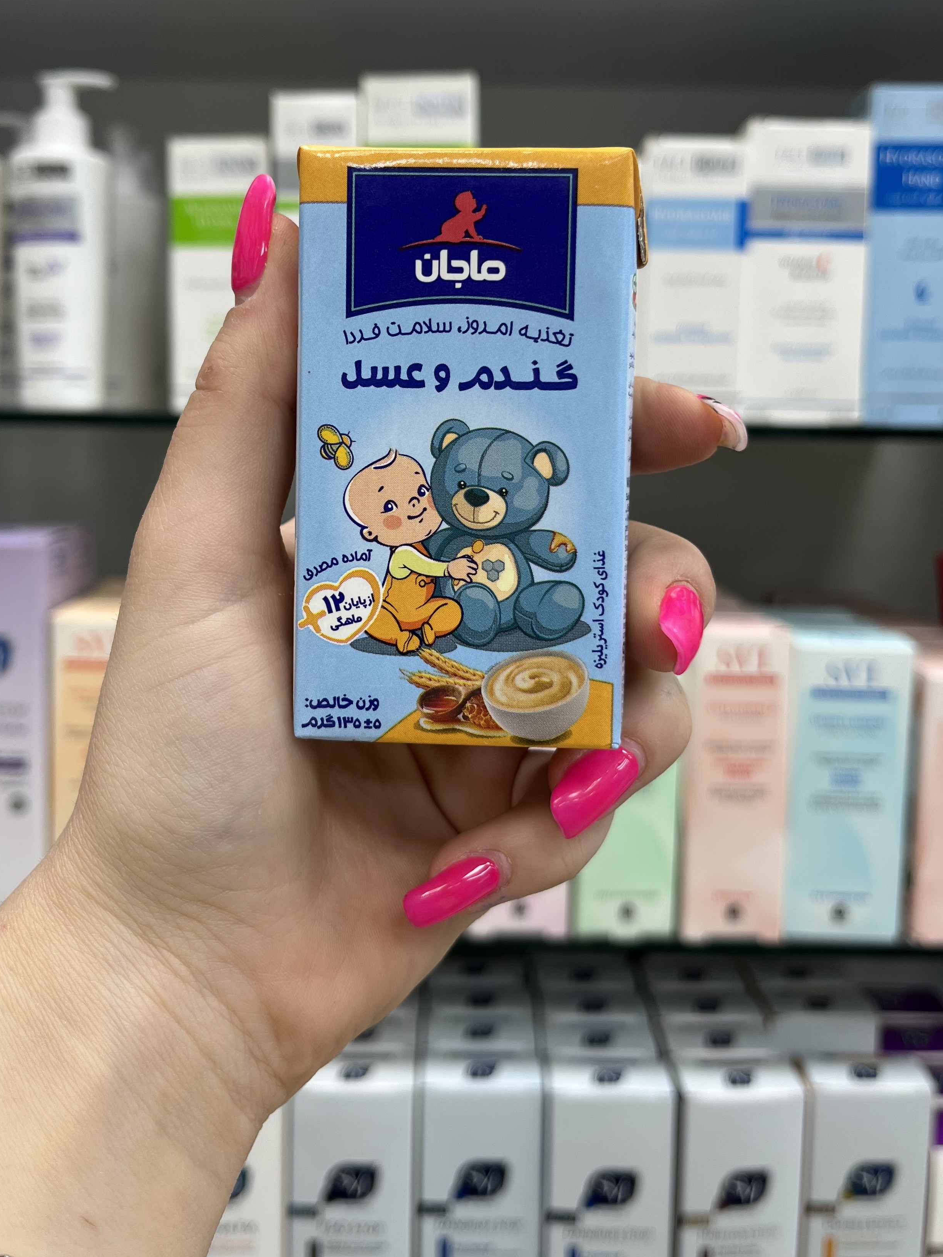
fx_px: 1162
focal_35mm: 32
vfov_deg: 56.4
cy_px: 501
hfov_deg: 44.2
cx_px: 461
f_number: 1.6
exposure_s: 1/100
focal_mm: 5.1
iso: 50
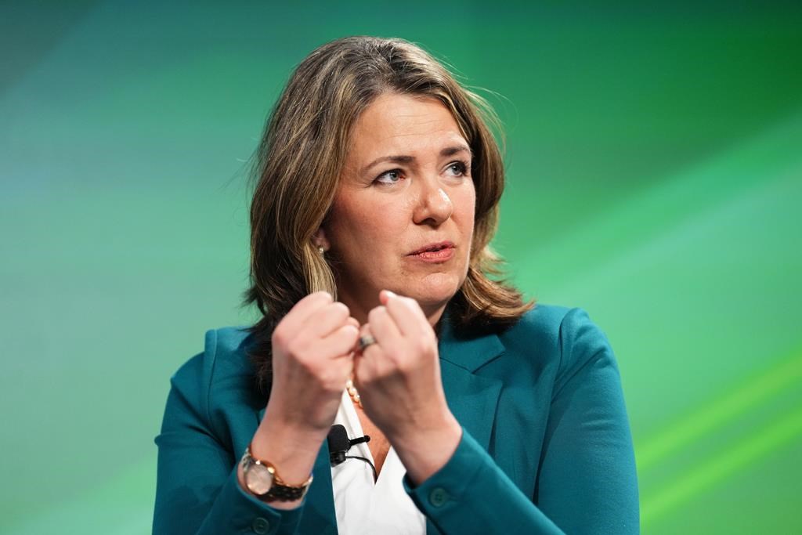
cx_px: 401
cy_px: 268
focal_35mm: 191
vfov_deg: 7.2
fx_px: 4255
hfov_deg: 10.8
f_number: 2.8
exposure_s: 1/160
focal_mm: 191
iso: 2500
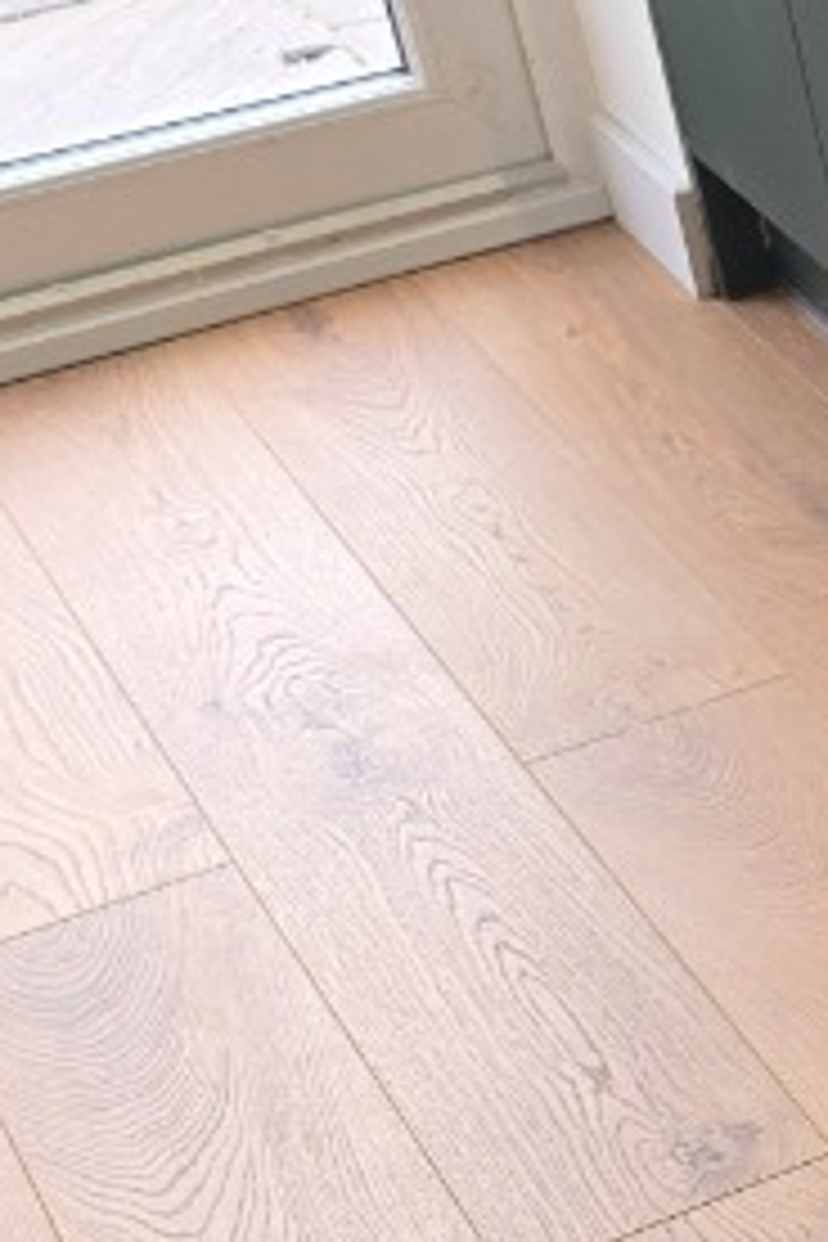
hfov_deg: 11.3
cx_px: 1868
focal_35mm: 104
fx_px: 3588
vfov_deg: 19.4
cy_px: 994
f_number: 1.7
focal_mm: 6.3
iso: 100
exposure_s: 1/100
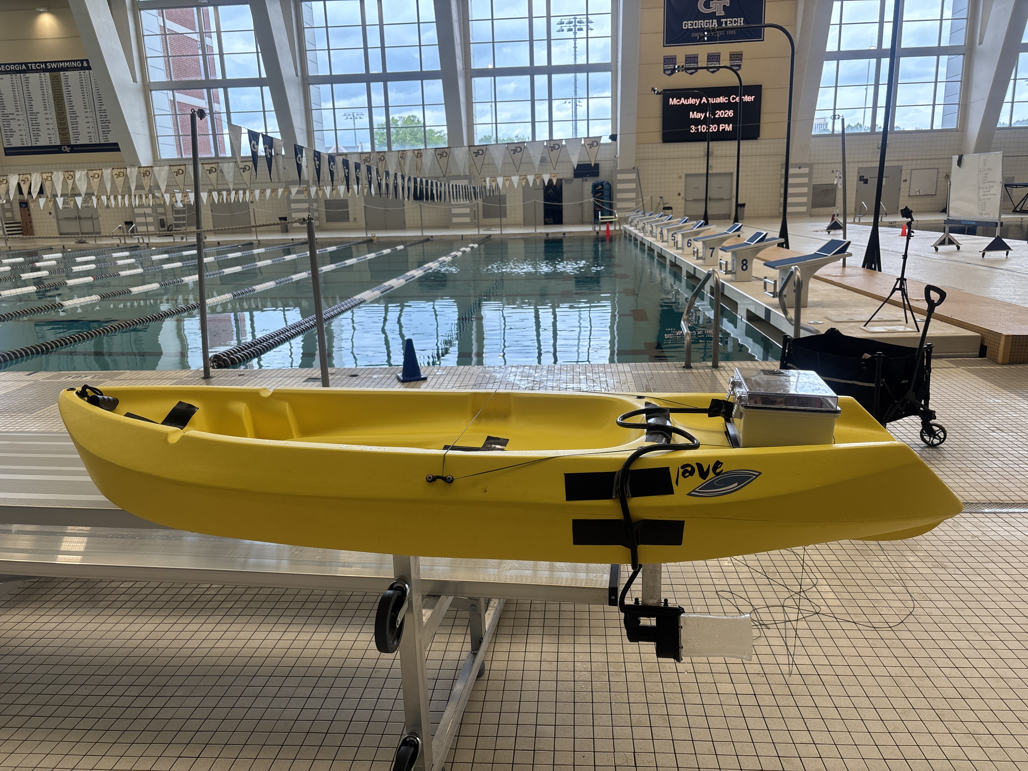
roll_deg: +1.7
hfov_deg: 67.3
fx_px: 772
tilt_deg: -13.9
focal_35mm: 26
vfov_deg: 53.1
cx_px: 514
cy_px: 386
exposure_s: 1/235
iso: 50
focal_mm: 5.96
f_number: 1.6
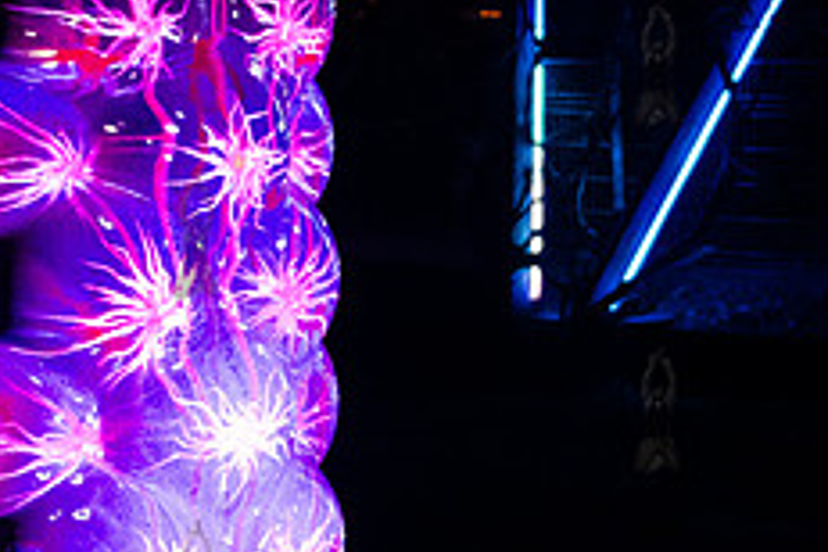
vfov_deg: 8.1
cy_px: 235
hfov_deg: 12.1
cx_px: 194
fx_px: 3910
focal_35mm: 170
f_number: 2.8
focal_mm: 45
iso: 10000
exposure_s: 1/100
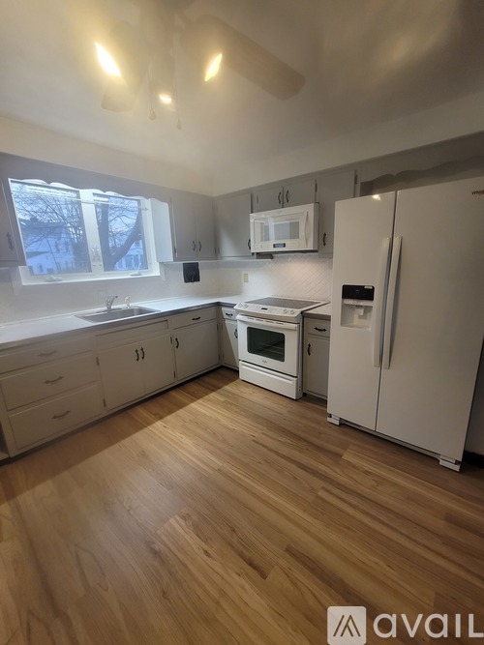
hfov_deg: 89.9
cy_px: 322
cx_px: 242
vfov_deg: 106.2
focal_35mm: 13
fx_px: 242
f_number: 2.2
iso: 250
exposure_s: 1/60
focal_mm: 2.2
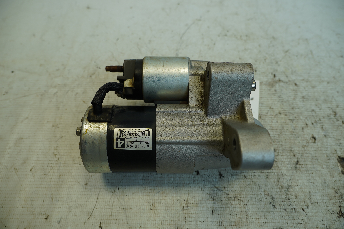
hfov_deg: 73.7
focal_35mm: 24
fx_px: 229
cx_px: 172
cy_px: 114
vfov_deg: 53.1
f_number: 4
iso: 160
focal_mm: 16
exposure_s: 1/160
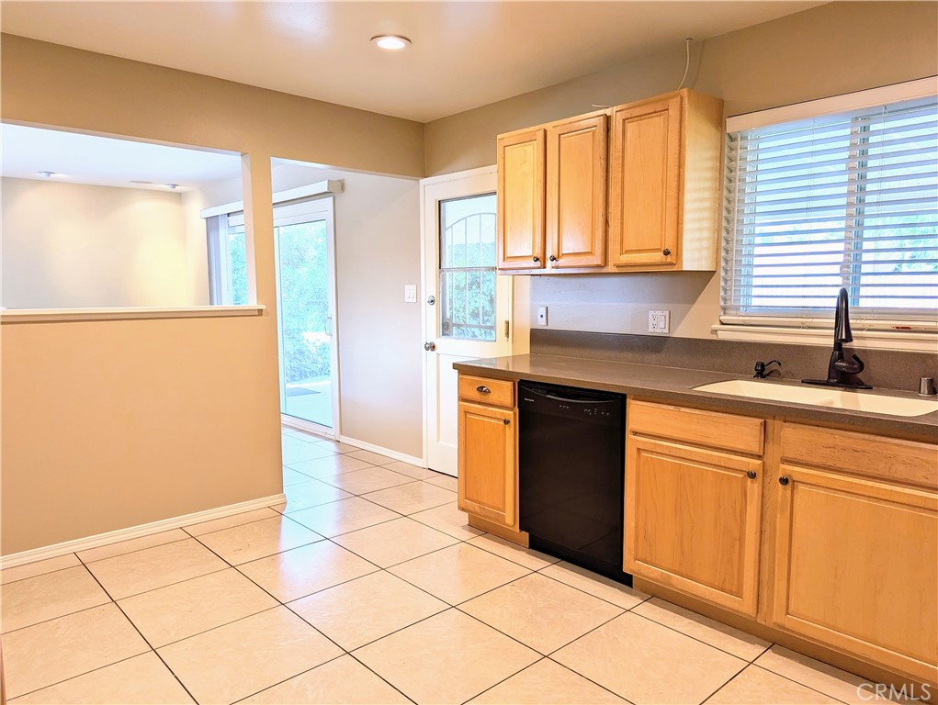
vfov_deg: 56.9
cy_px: 352
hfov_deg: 71.5
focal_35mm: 24
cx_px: 469
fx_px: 651
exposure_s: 1/60
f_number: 1.85
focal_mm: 6.81
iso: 68
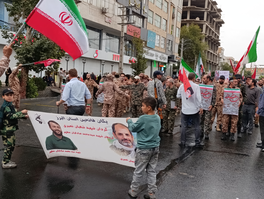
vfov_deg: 38.8
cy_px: 100
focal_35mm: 37
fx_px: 283
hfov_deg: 50.1
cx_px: 132
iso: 500
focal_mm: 6.14
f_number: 1.65
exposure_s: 1/100
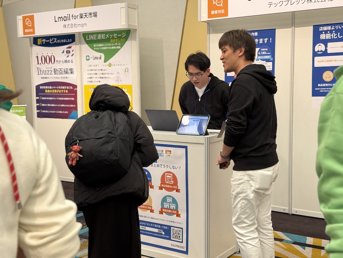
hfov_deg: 39.7
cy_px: 129
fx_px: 476
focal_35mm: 48
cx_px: 172
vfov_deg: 30.3
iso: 100
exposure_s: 1/97
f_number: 1.78
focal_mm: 6.76
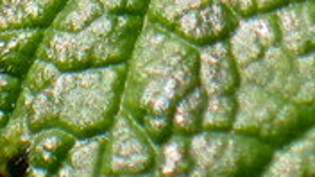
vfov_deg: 2.3
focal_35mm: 527
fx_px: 4402
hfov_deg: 4.1
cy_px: -356
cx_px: 427
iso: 200
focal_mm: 18
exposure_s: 1/400
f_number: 4.9
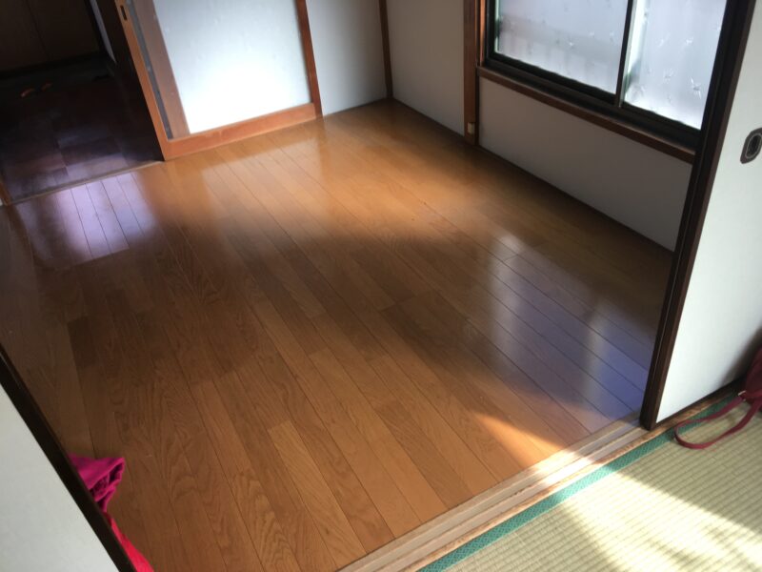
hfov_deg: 61.7
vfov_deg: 48.2
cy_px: 286
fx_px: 638
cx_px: 381
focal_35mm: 29
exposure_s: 1/120
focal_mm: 4.15
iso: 40
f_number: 2.2
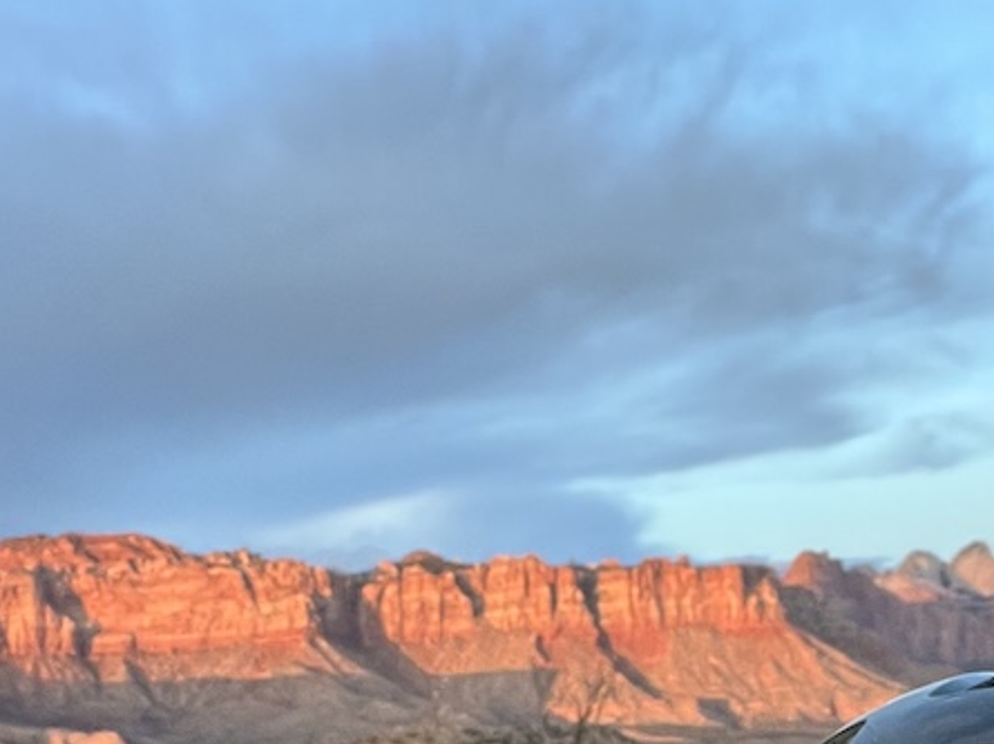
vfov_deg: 18.5
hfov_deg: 27.1
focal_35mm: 72
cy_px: 1060
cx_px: 512
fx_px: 2066
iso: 100
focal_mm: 2.71
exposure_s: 1/61
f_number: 2.2
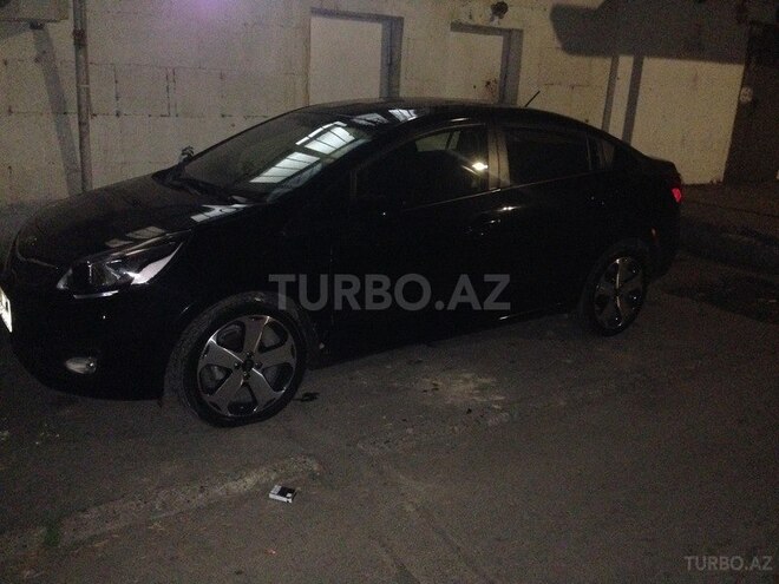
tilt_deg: -16.8
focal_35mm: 33
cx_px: 390
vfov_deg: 42.9
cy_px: 292
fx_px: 743
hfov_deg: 55.4
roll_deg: -4.1
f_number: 2.4
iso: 800
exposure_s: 1/16
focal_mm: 4.12
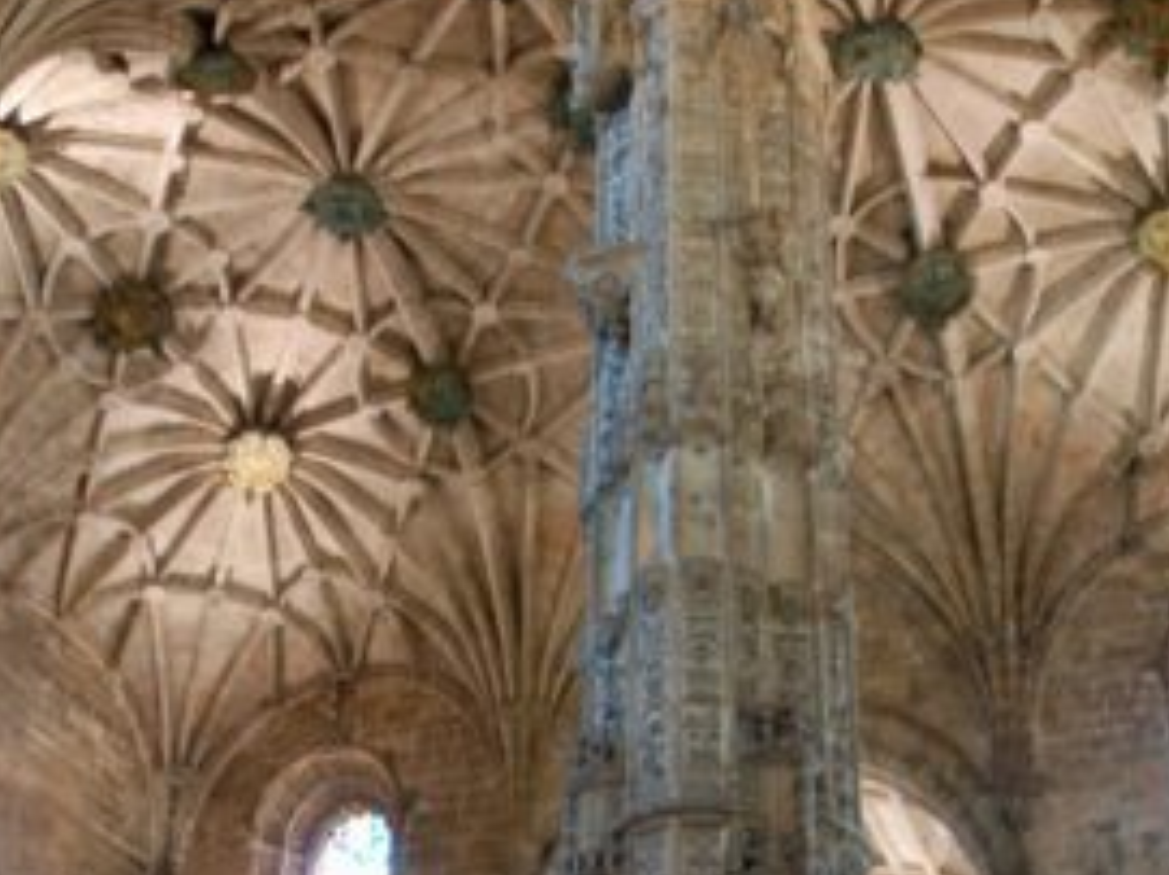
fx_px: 1620
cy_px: 875
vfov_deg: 28.4
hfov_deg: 39.7
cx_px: 610
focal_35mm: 48
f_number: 3.5
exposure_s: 1/4
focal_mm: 18
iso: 800
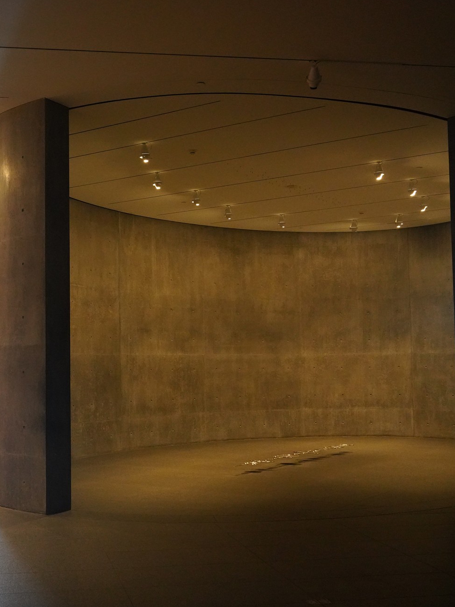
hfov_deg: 29.4
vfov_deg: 38.9
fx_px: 859
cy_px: 306
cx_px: 138
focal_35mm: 49
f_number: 4.5
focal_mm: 33
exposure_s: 1/100
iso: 8000
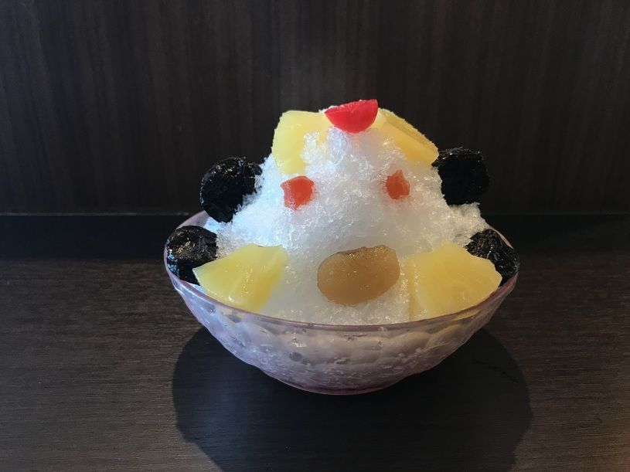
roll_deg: -0.6
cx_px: 315
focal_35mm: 28
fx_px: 510
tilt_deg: -20.8
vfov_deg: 49.7
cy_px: 236
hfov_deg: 63.5
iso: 32
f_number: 1.8
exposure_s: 1/24
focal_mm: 3.99
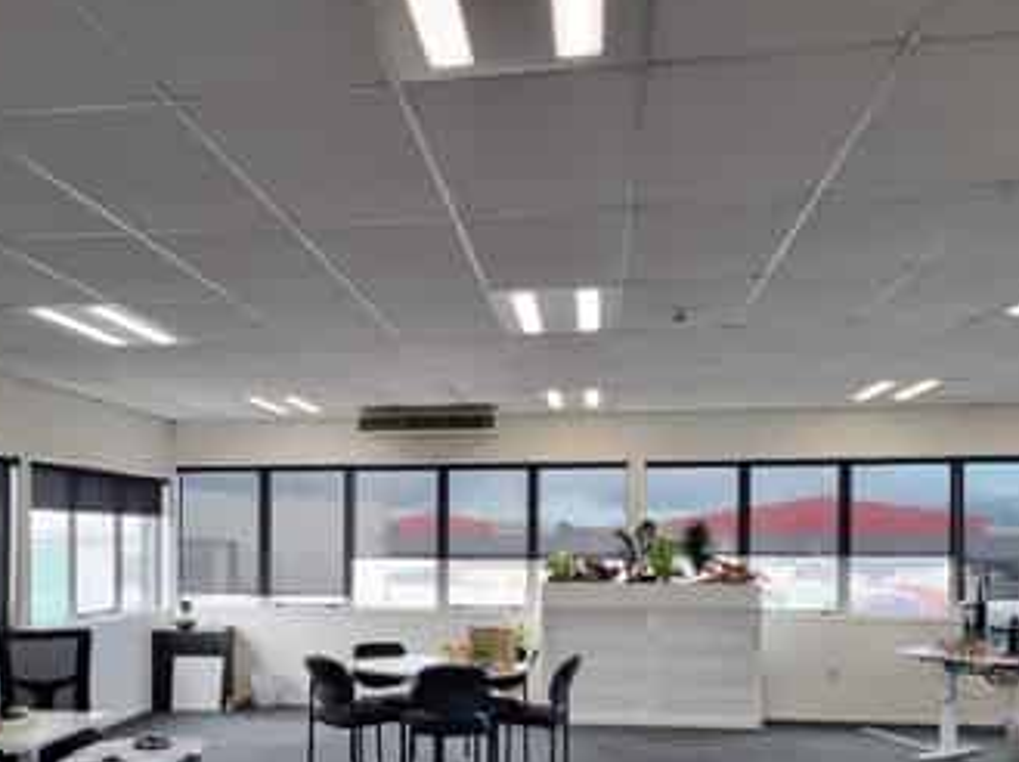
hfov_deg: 47.4
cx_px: 370
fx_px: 1147
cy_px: 553
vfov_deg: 36.1
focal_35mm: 39
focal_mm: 5.4
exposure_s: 1/100
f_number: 1.8
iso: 80
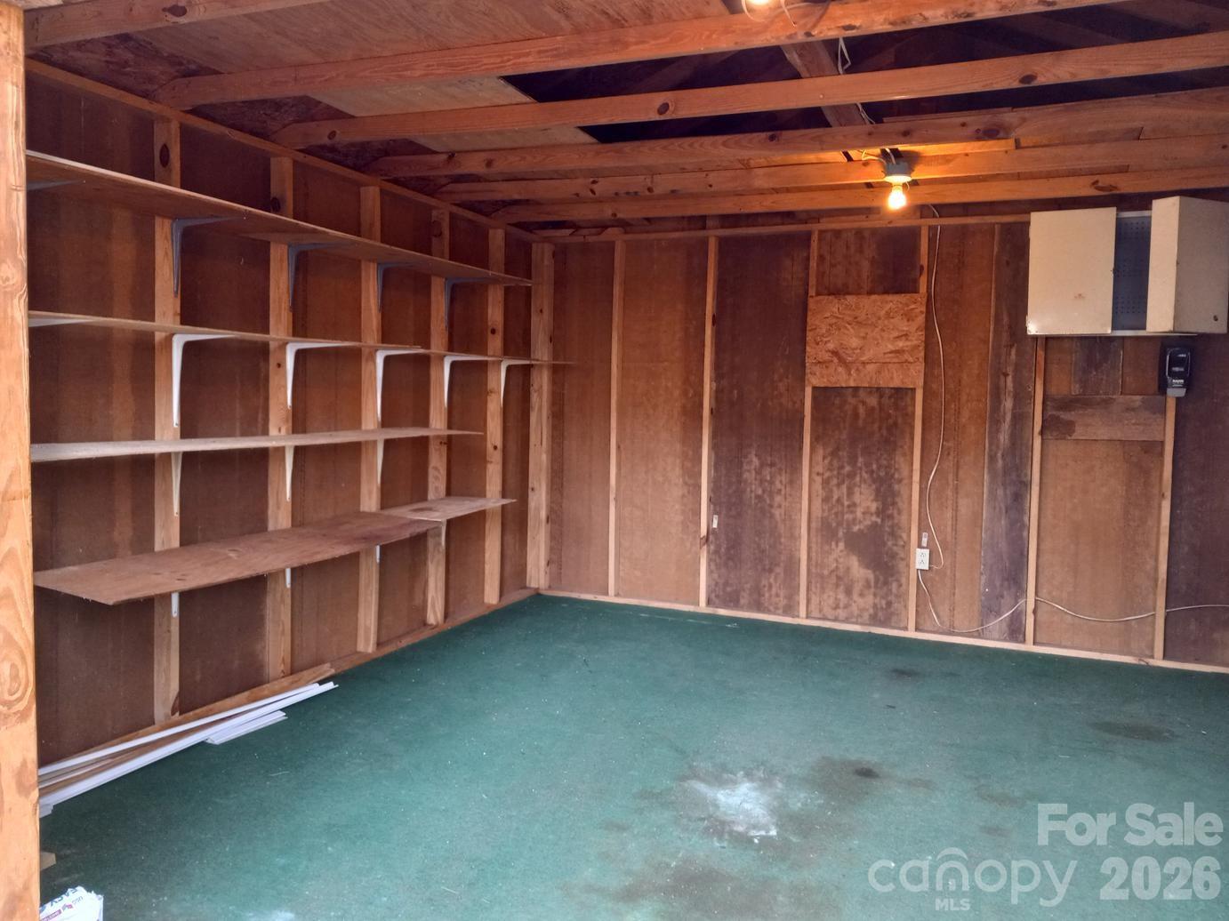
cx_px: 614
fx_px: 958
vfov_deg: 51.3
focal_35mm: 27
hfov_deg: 65.3
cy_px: 460
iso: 160
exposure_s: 1/60
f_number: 1.8
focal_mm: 3.94
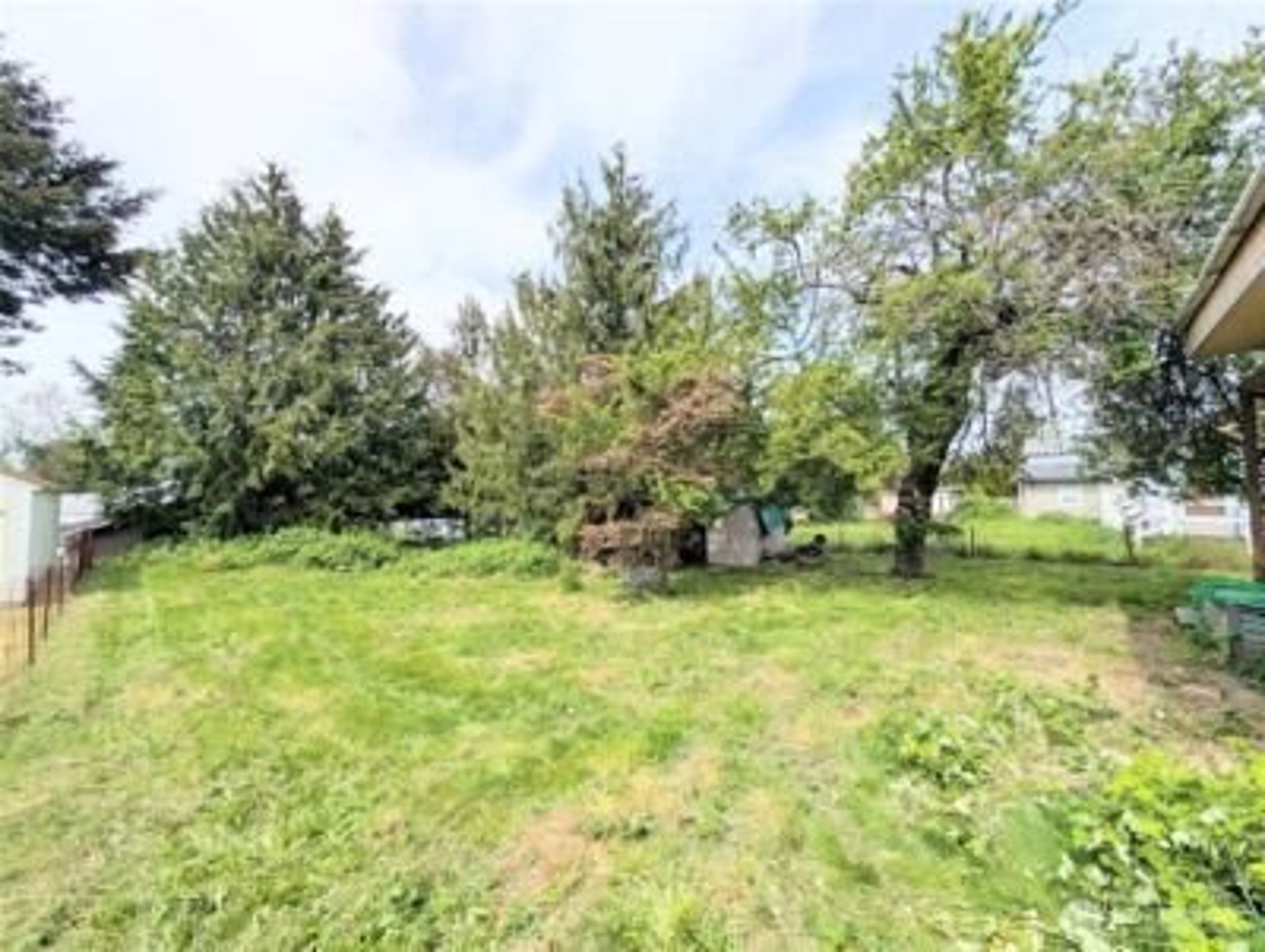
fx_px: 439
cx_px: 632
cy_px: 476
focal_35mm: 12
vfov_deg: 94.6
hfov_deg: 110.5
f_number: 1.7
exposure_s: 1/2924
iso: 55
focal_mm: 2.02
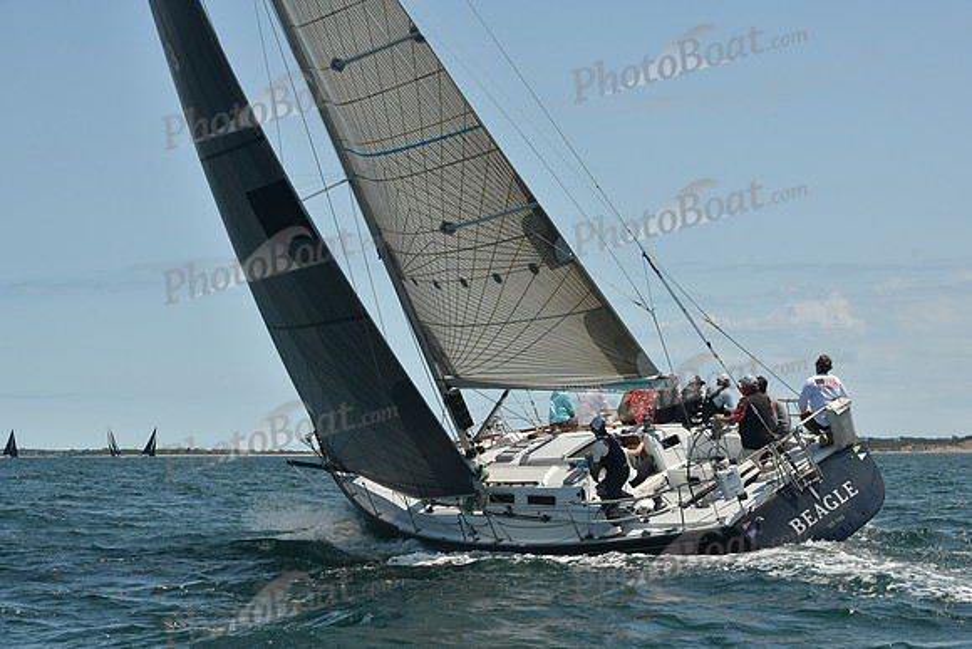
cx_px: 486
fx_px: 1890
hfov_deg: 28.8
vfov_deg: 19.5
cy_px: 324
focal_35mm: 70
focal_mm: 70
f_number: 9
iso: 320
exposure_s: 1/640
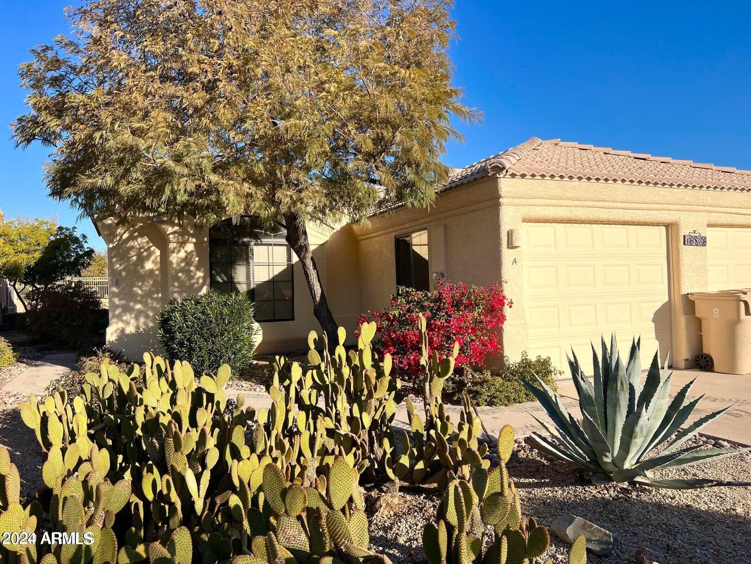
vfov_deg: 53.1
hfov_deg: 67.3
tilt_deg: +1.4
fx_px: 564
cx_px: 376
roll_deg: +1.5
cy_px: 282
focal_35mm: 26
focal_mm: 5.7
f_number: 1.5
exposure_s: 1/3356
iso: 50
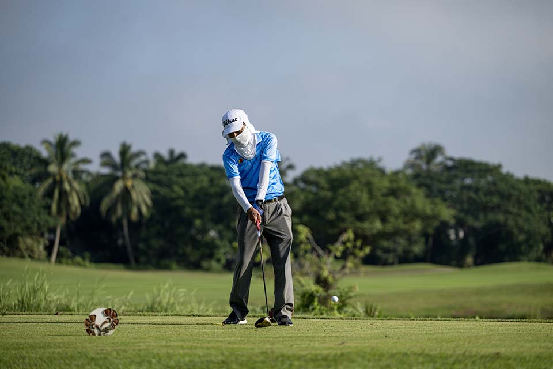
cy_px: 184
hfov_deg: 16.4
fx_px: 1920
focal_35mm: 125
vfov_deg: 11.0
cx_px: 276
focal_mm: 125
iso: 280
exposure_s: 1/6400
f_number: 2.8
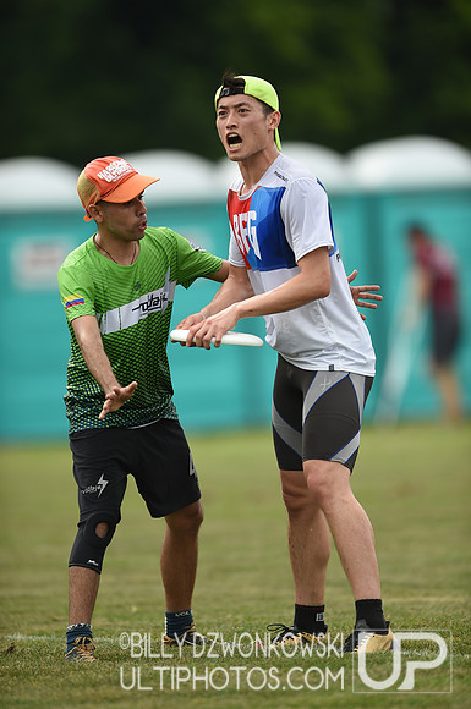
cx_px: 236
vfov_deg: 5.2
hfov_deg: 3.4
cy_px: 354
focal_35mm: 400
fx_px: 7873
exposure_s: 1/2000
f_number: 2.8
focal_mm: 400
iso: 320
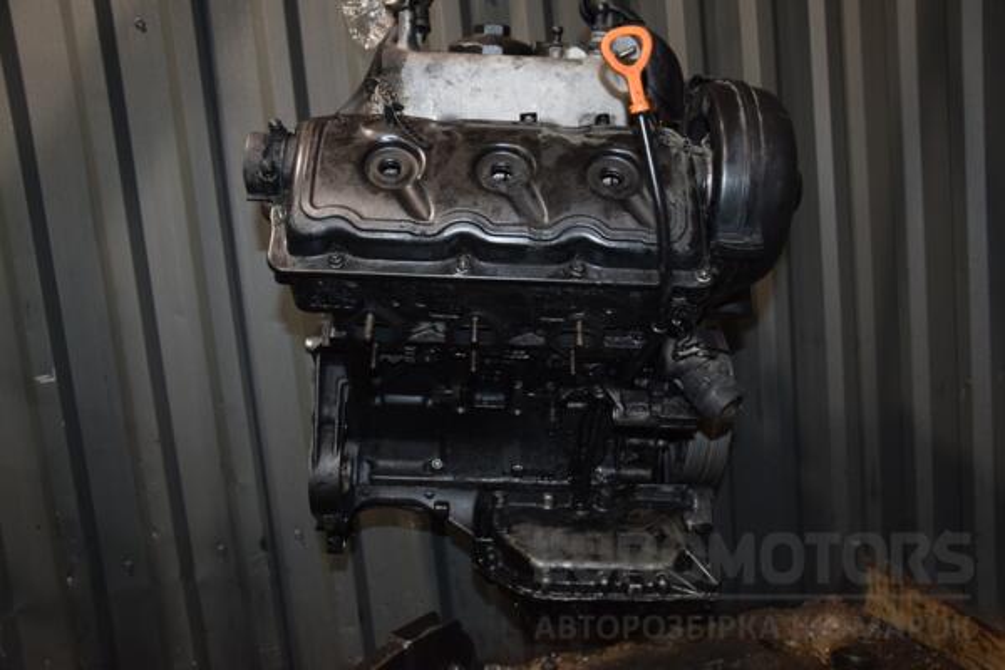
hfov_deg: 57.2
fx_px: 921
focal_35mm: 33
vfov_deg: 40.0
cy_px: 335
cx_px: 502
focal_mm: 22
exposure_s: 1/60
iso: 800
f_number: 5
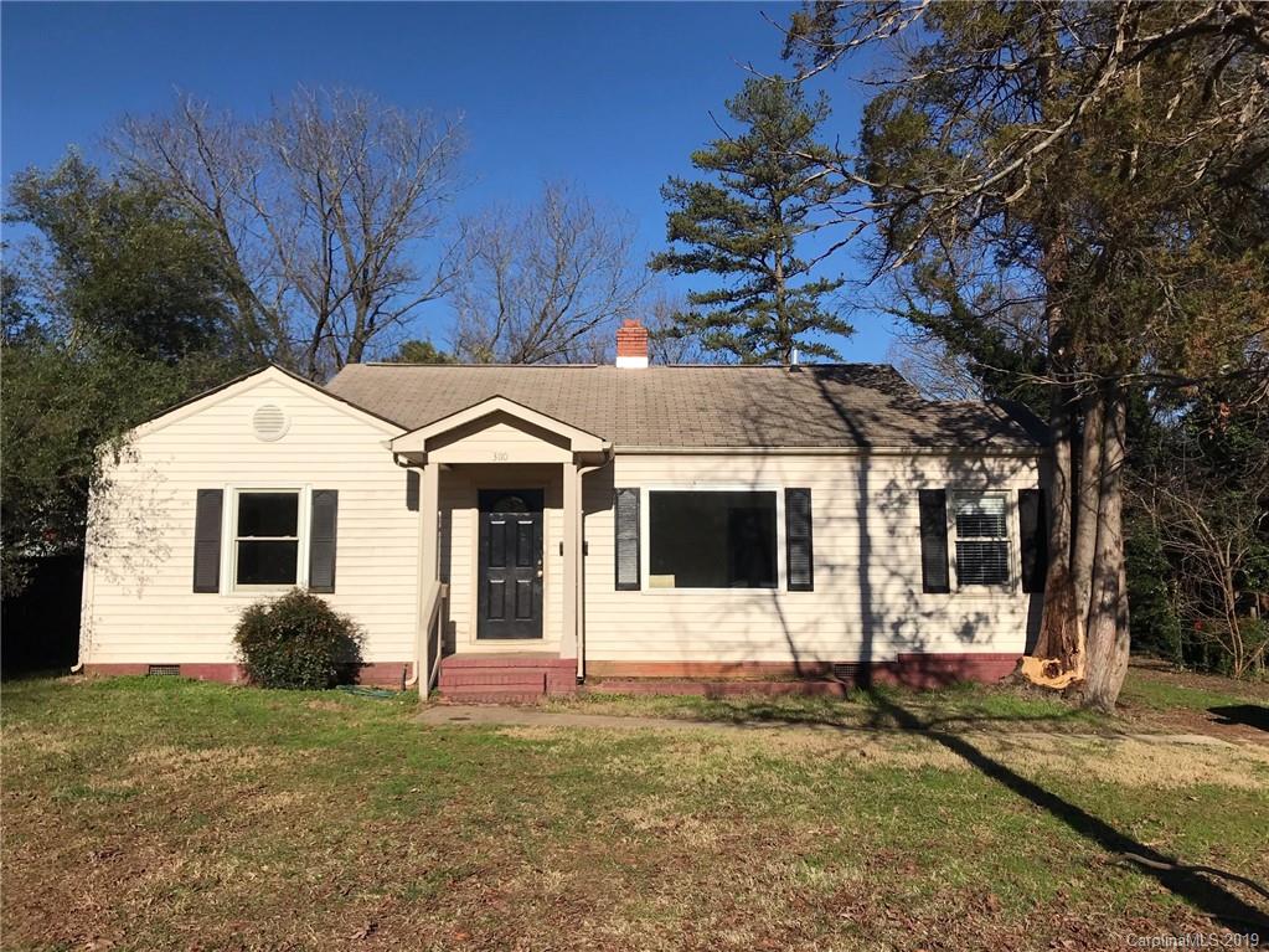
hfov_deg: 63.4
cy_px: 476
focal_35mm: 28
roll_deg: +0.2
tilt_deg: +6.8
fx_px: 1026
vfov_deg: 49.7
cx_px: 634
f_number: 1.8
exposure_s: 1/4367
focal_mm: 3.99
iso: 20
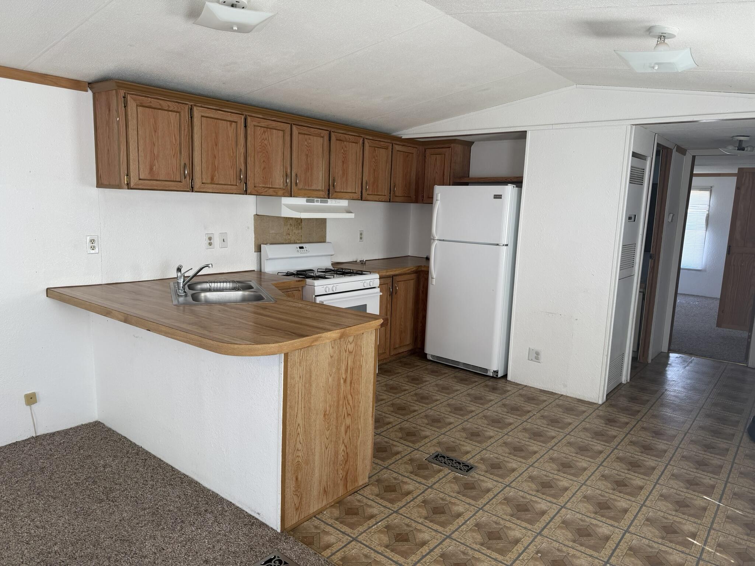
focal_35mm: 24
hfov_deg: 71.6
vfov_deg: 56.8
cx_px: 378
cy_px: 283
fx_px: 523
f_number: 1.78
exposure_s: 1/120
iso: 80
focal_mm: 6.76
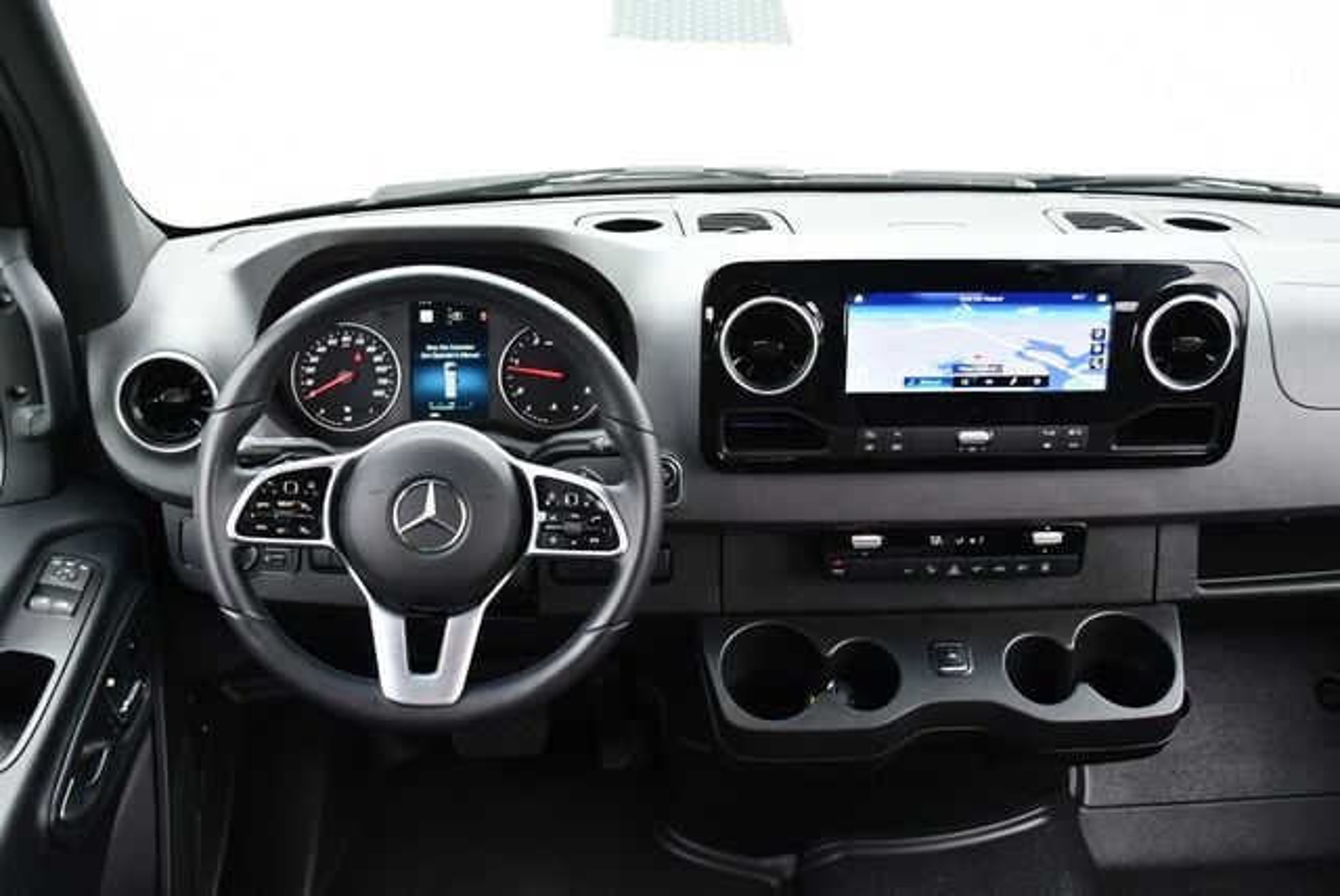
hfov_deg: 44.5
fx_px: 1639
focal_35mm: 44
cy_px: 448
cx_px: 670
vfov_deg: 30.6
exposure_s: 1/250
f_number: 3.8
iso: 800
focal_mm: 22
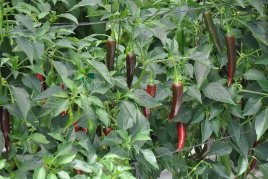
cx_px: 134
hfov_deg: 13.0
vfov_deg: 8.7
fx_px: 1173
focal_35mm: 158
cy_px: 90
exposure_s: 1/320
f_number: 5.6
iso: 400
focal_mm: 105
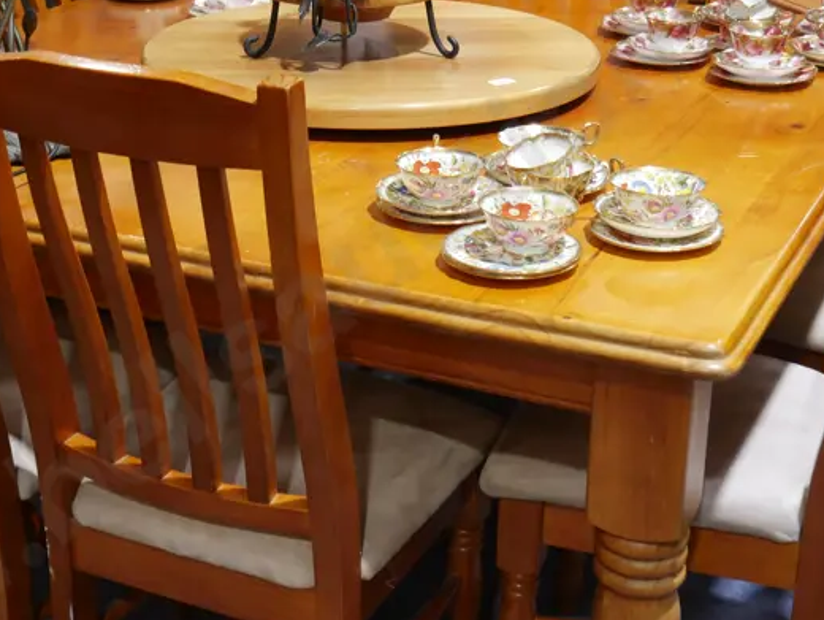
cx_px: 388
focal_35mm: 63
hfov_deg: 30.7
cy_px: 255
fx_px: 1501
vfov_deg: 23.3
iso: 400
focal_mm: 16
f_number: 3.6
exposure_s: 1/60
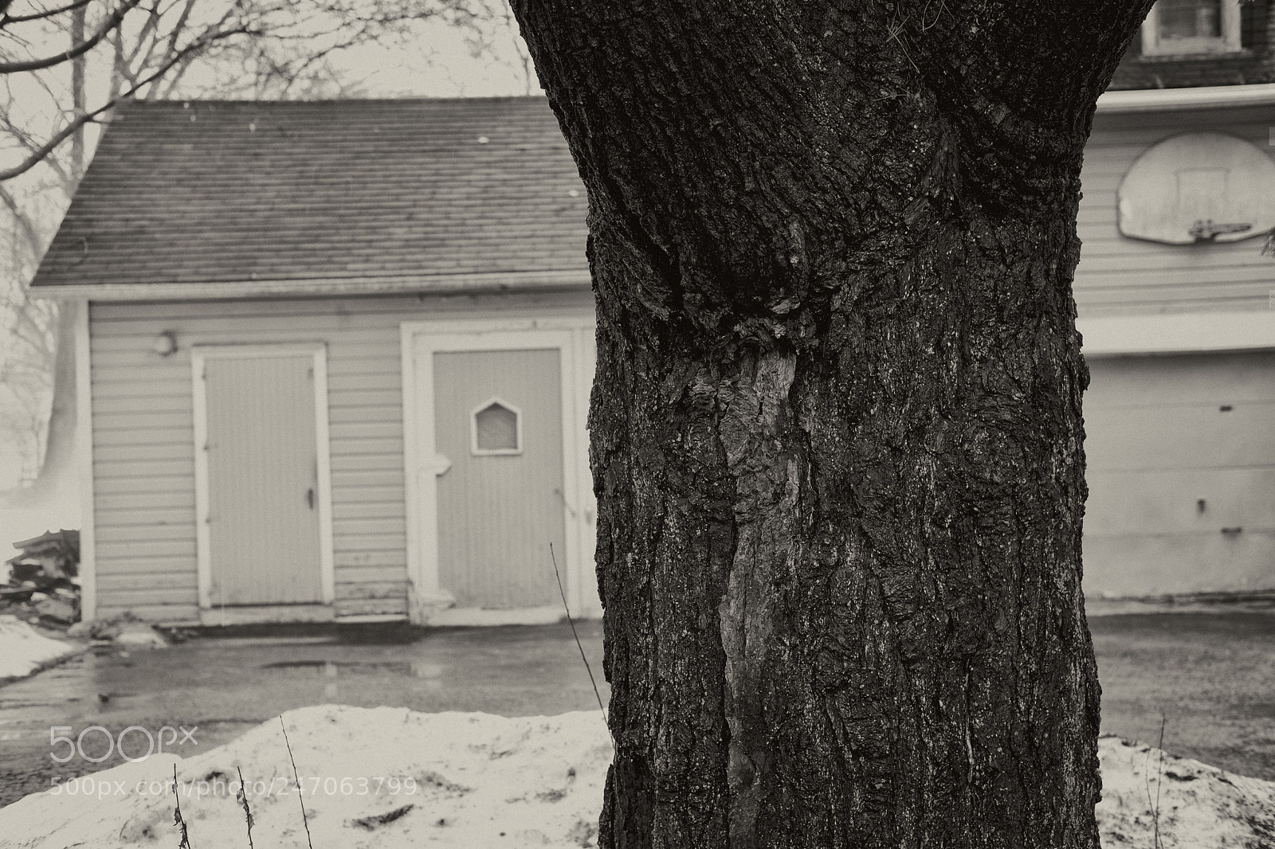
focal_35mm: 53
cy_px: 424
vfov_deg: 25.5
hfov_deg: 37.5
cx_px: 638
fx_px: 1877
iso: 320
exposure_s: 1/100
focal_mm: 35
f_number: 3.6
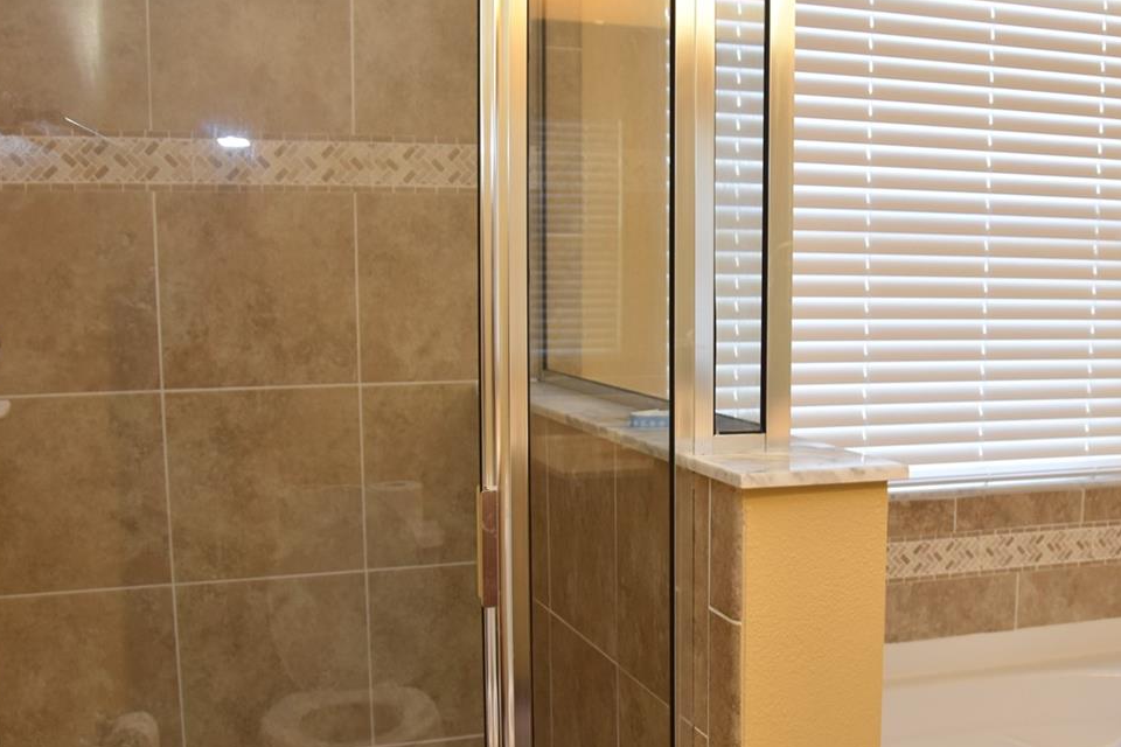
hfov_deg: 43.1
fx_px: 1401
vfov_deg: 29.7
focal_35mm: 45
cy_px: 498
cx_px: 732
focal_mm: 18
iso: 400
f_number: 4
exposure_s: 1/60
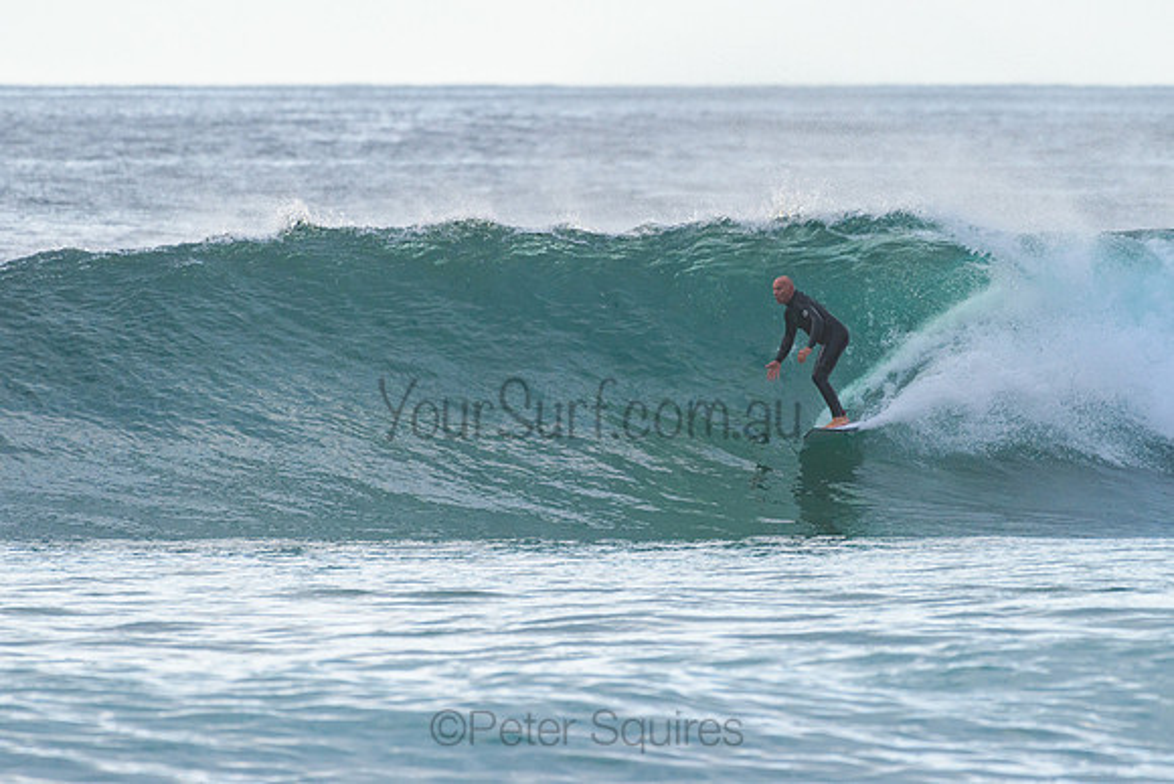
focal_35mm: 613
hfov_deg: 3.4
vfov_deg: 2.2
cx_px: 669
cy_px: 305
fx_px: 20006
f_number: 5.6
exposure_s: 1/2000
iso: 560
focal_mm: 500
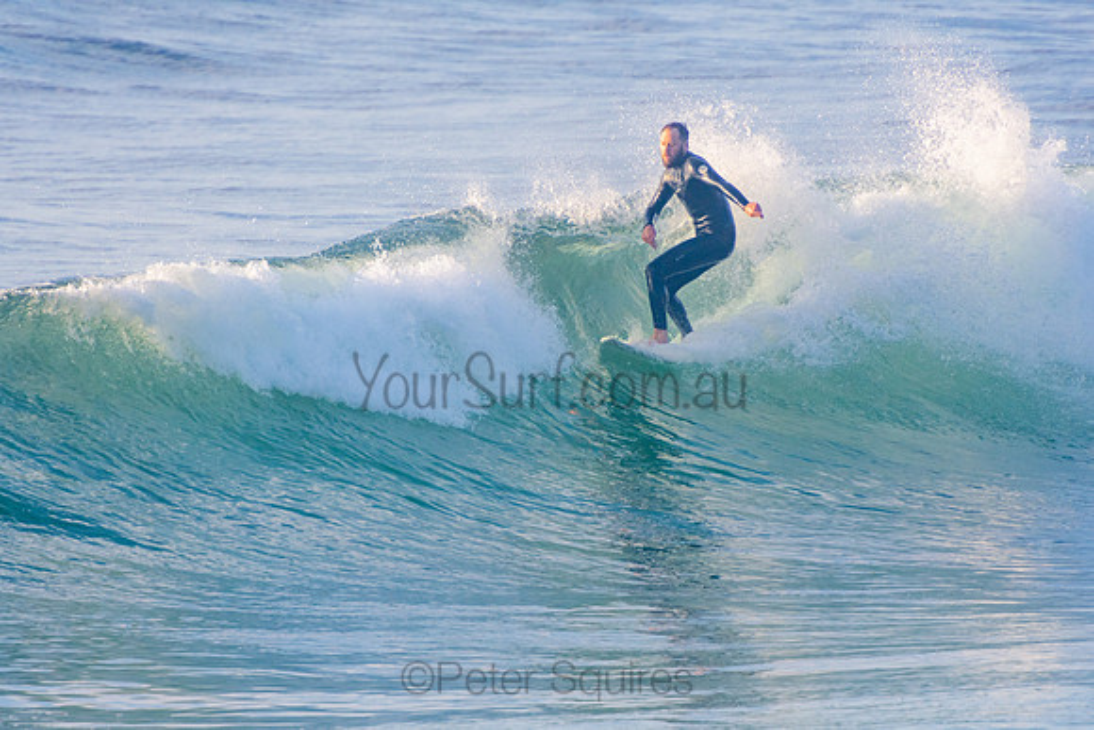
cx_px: 547
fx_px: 18885
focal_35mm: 621
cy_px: 365
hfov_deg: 3.3
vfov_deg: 2.2
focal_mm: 400
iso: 450
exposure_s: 1/1250
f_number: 5.6
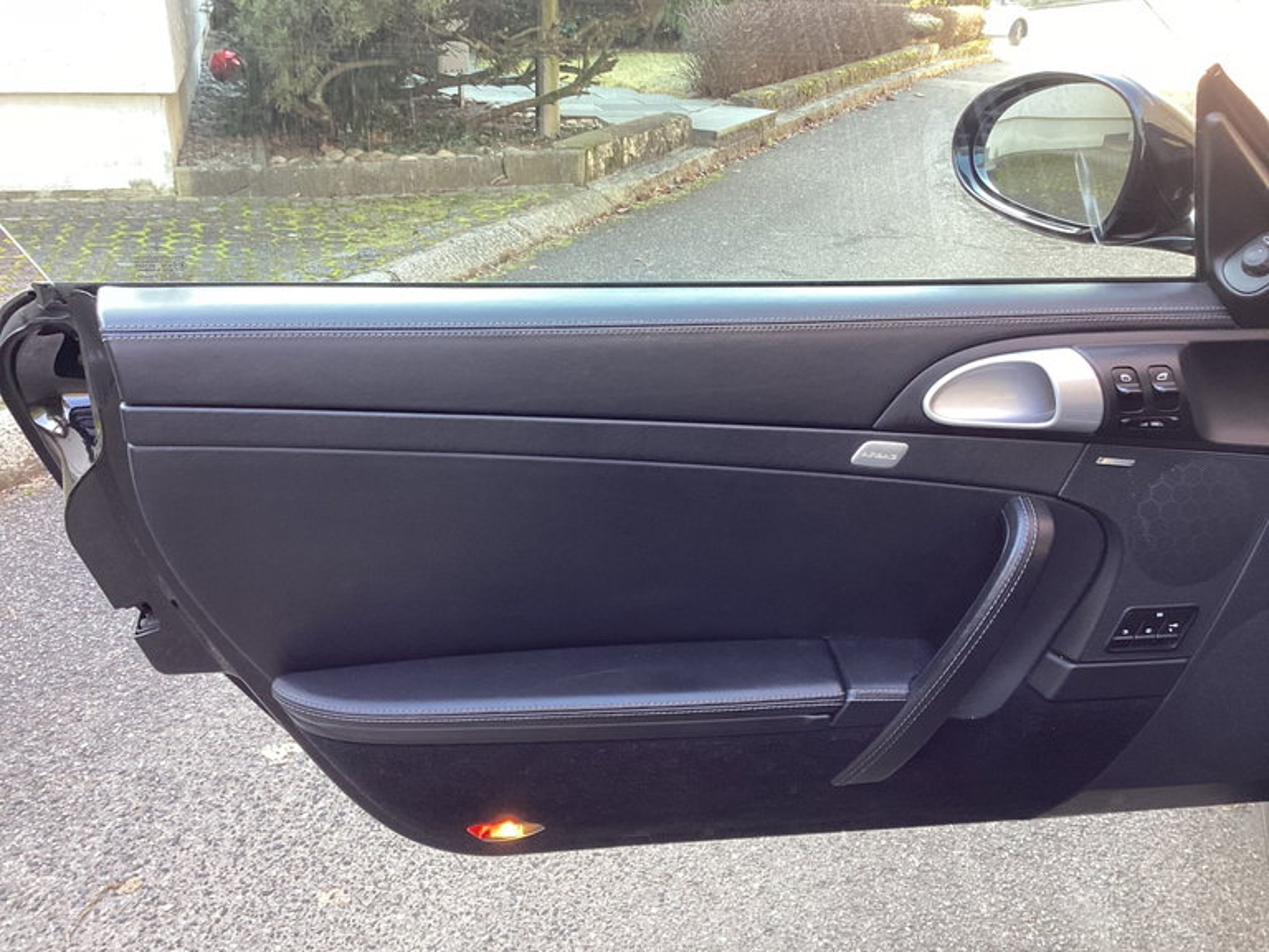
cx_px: 634
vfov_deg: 45.4
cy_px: 476
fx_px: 1136
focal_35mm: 31
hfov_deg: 58.4
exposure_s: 1/60
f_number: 2.4
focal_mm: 3.3
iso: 64
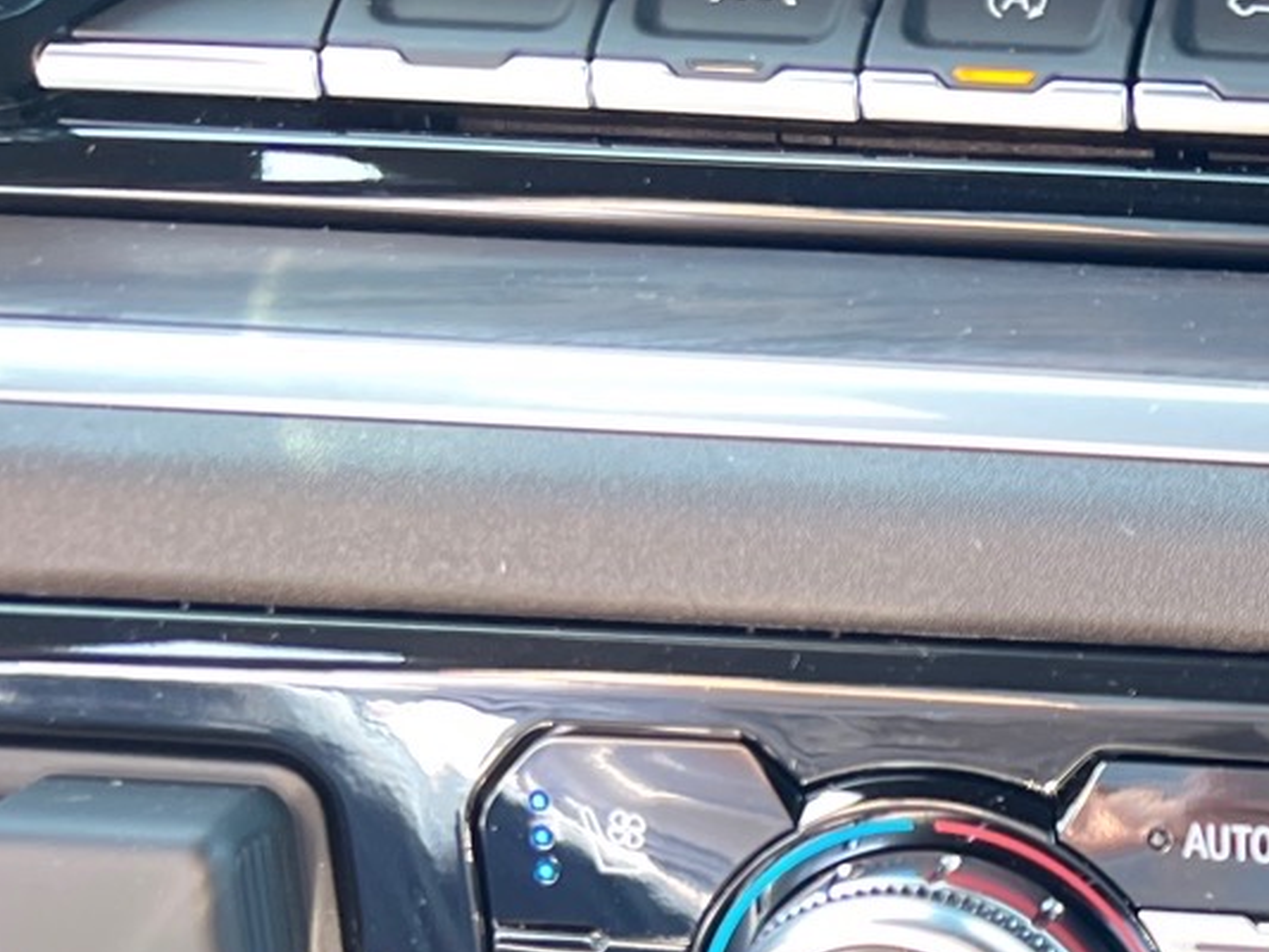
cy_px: 1119
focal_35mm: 78
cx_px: 1809
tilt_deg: -25.9
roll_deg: -2.4
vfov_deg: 18.0
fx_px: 2860
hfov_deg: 21.6
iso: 250
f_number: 1.5
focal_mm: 5.7
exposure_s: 1/60
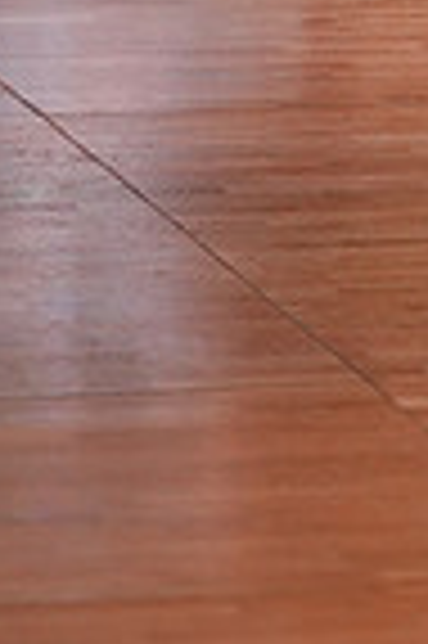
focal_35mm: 415
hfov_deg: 3.3
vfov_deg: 4.9
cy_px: -495
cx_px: 849
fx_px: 7418
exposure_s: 1/500
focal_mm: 102
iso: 1600
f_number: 2.8
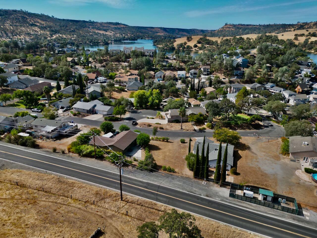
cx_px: 158
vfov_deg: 56.8
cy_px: 119
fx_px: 220
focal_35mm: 24
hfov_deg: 71.6
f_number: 1.7
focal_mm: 6.72
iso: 150
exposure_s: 1/2500
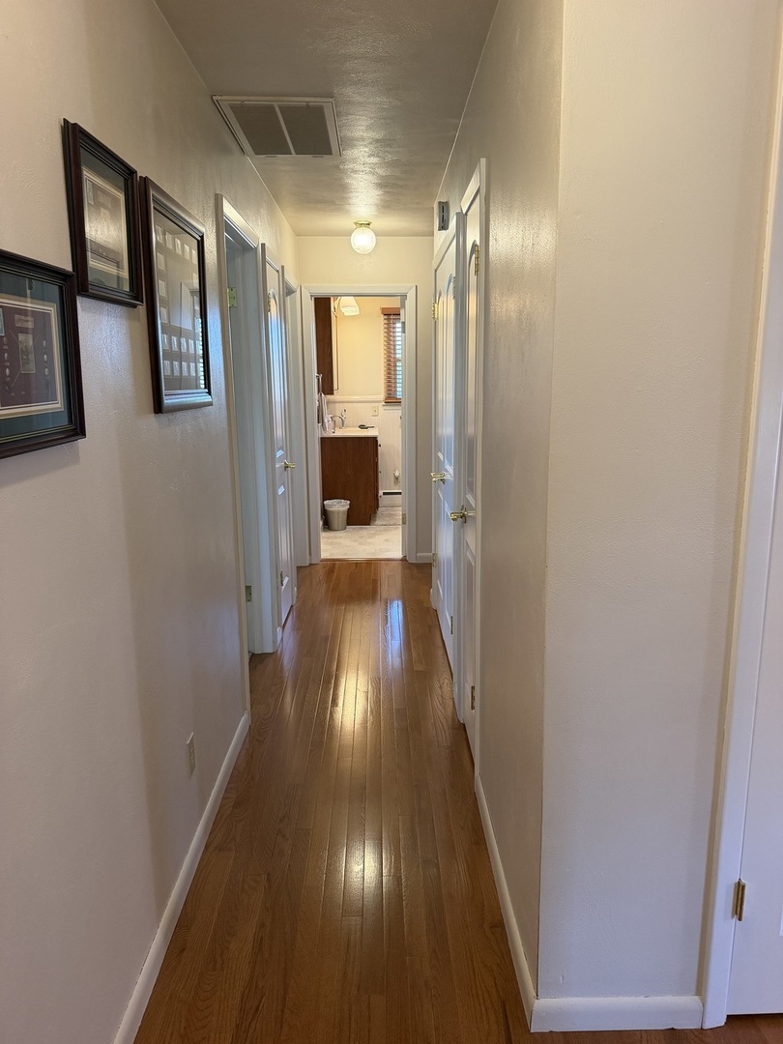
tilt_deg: -10.1
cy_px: 522
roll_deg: +0.6
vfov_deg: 71.6
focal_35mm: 24
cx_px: 392
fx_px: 724
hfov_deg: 56.8
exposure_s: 1/120
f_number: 1.78
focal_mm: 6.76
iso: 320
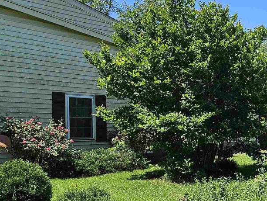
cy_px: 138
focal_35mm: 54
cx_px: 287
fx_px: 417
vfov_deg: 26.8
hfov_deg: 31.8
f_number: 1.8
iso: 25
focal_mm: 5.4
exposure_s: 1/1406
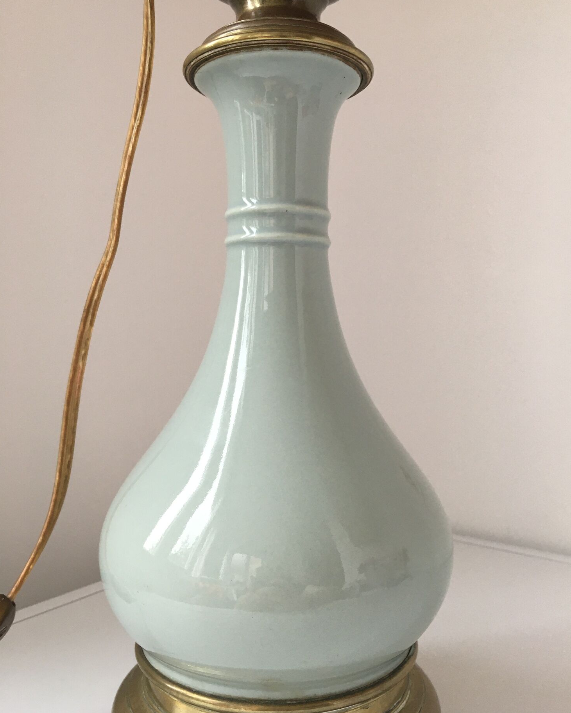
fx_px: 655
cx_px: 292
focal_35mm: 31
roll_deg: -1.3
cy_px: 344
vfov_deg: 57.2
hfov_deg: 47.1
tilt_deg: -1.2
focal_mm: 4.15
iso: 50
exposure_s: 1/33
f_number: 2.2
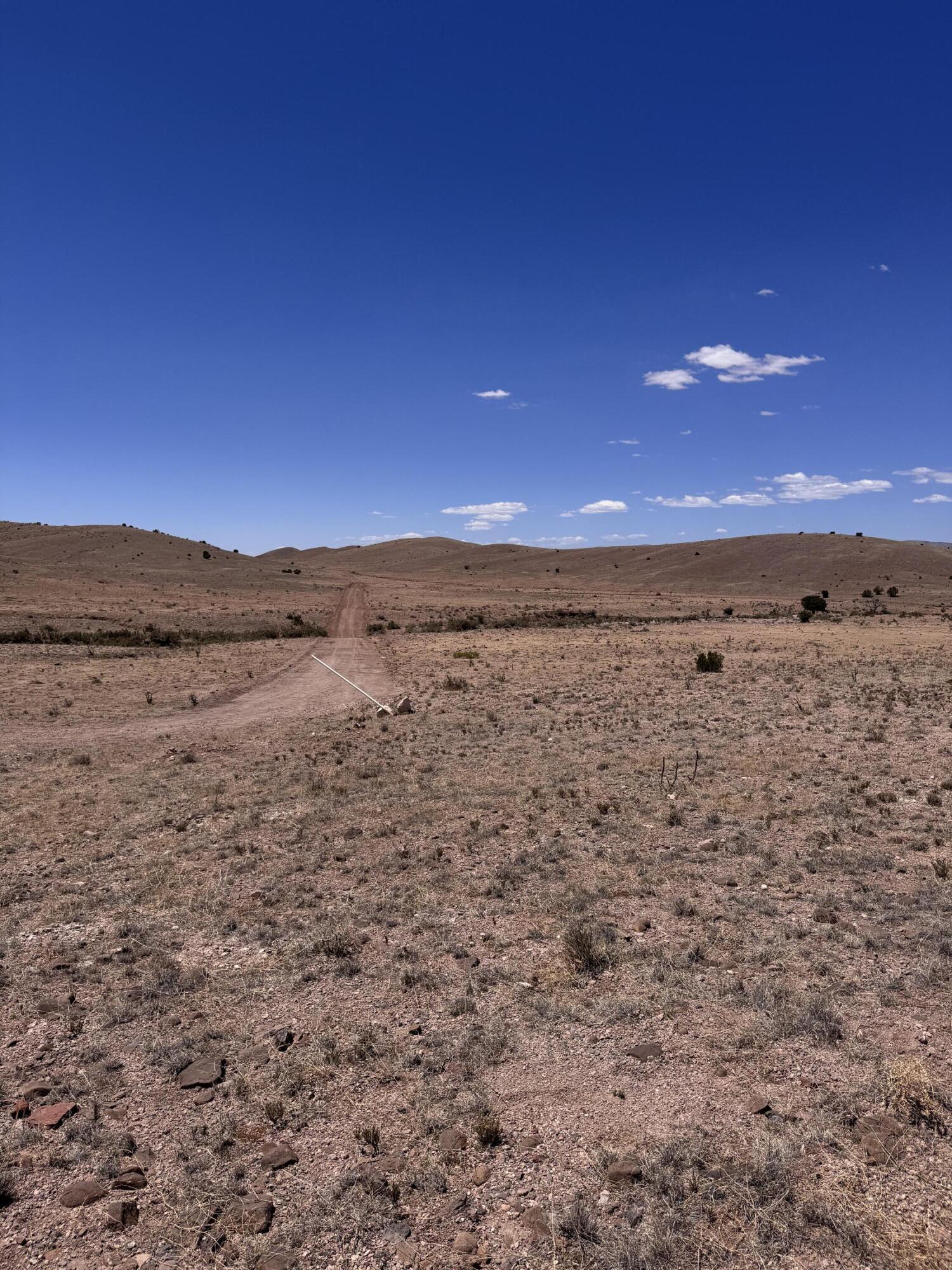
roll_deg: -0.3
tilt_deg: -4.5
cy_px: 635
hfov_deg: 56.8
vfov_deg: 71.6
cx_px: 476
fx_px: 880
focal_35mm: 24
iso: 80
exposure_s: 1/7937
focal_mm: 6.76
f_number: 1.78
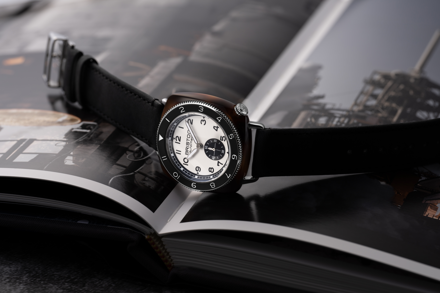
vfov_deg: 13.0
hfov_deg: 19.5
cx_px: 220
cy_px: 146
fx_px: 1283
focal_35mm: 105
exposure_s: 1/250
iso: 100
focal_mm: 105
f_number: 8
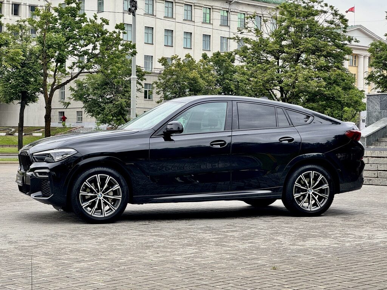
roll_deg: -1.2
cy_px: 145
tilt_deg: +0.7
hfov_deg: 25.3
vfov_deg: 19.1
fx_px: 861
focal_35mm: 77
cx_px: 194
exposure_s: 1/99
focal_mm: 9
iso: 50
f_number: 2.8
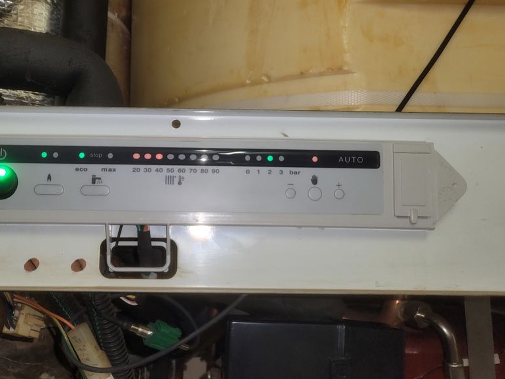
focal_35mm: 34
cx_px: 201
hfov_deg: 53.6
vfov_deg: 41.8
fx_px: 496
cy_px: 180
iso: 80
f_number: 1.8
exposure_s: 1/50
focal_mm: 5.4
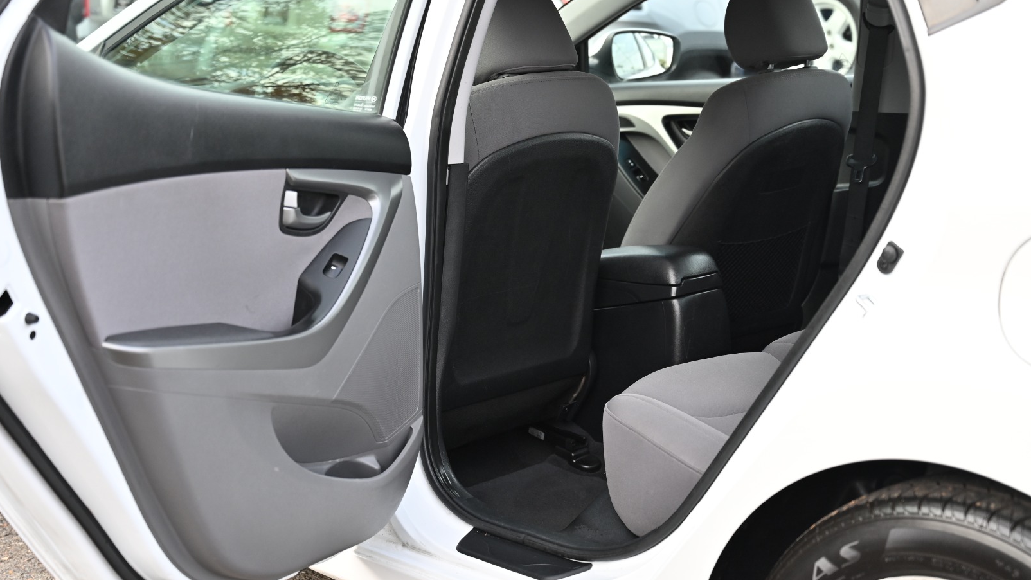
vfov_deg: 22.6
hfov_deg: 39.2
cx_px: 516
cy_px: 290
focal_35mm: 53
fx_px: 1449
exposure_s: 1/250
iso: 400
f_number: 4
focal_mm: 50
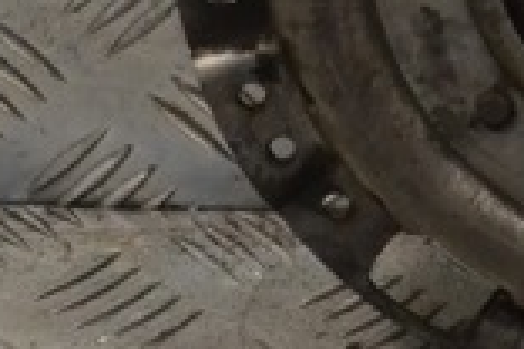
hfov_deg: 6.4
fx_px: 4672
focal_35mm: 321
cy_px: -111
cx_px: 715
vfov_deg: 4.3
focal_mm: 52
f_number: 9
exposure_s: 1/320
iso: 3200
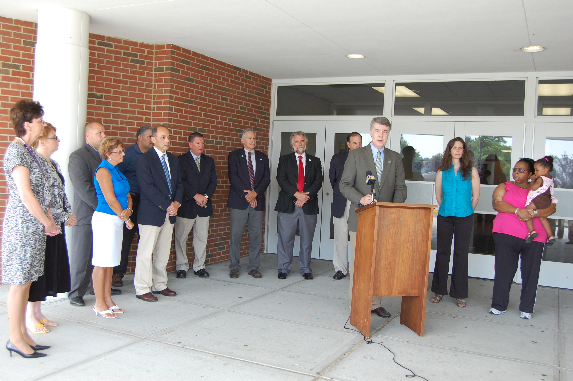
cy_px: 190
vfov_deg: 38.3
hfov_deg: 55.1
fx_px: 549
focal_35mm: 34
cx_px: 286
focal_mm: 23
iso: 400
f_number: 5
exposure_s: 1/100
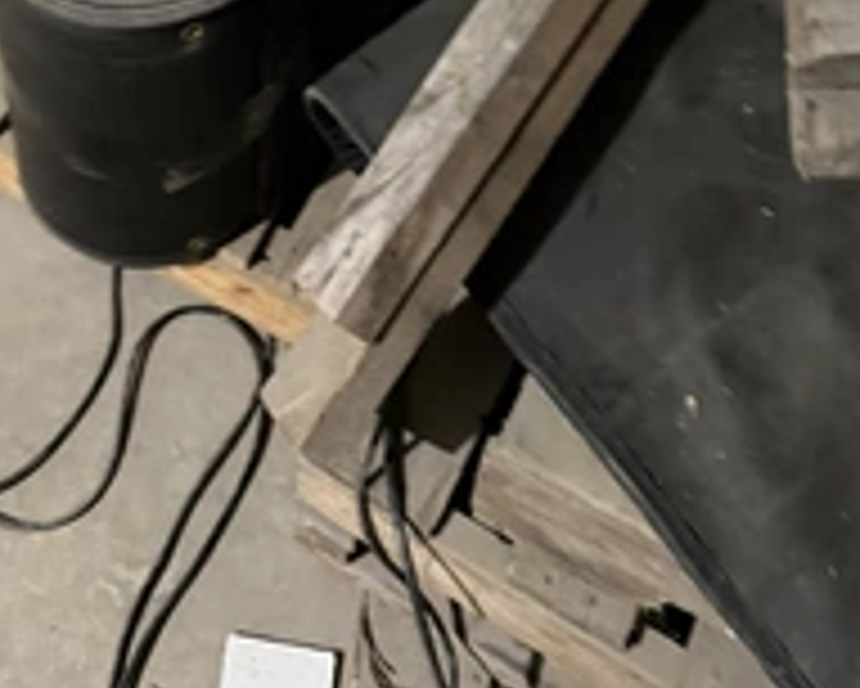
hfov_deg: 37.4
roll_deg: +2.2
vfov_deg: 26.3
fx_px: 1248
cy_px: -207
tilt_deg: -40.3
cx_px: 248
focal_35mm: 49
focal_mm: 6.76
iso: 1000
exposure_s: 1/30
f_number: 1.78
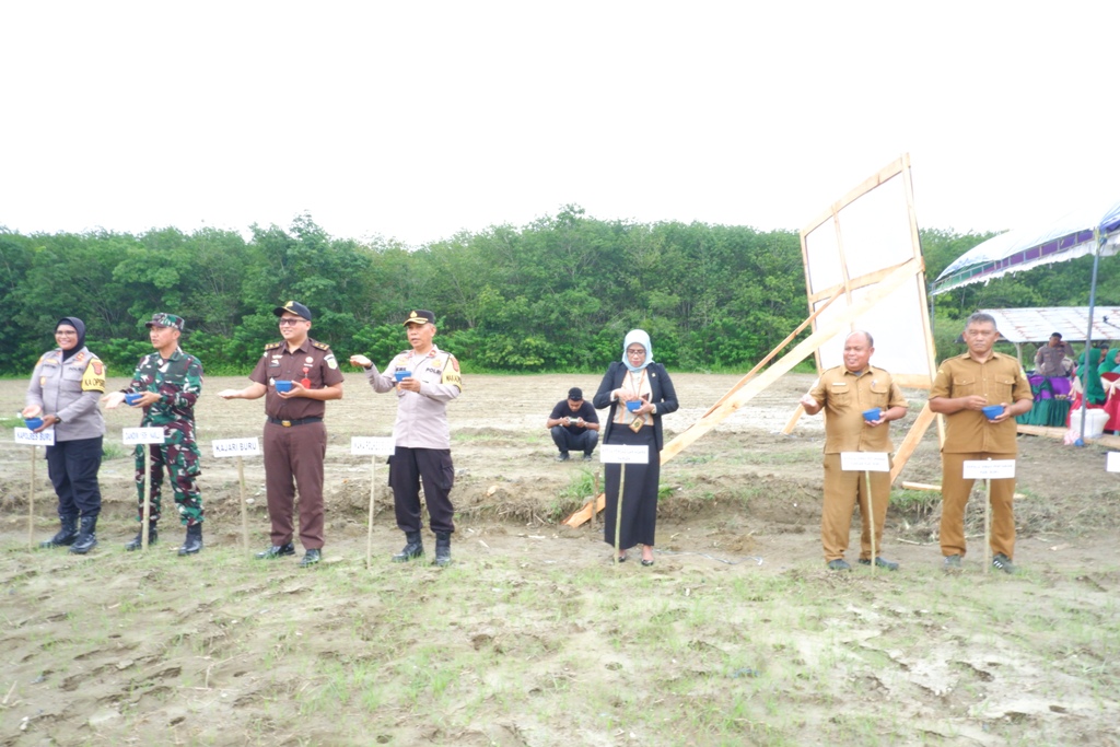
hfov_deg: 76.1
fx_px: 716
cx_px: 560
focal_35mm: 23
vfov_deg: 55.1
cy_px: 374
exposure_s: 1/25
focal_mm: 15
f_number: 20
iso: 1250
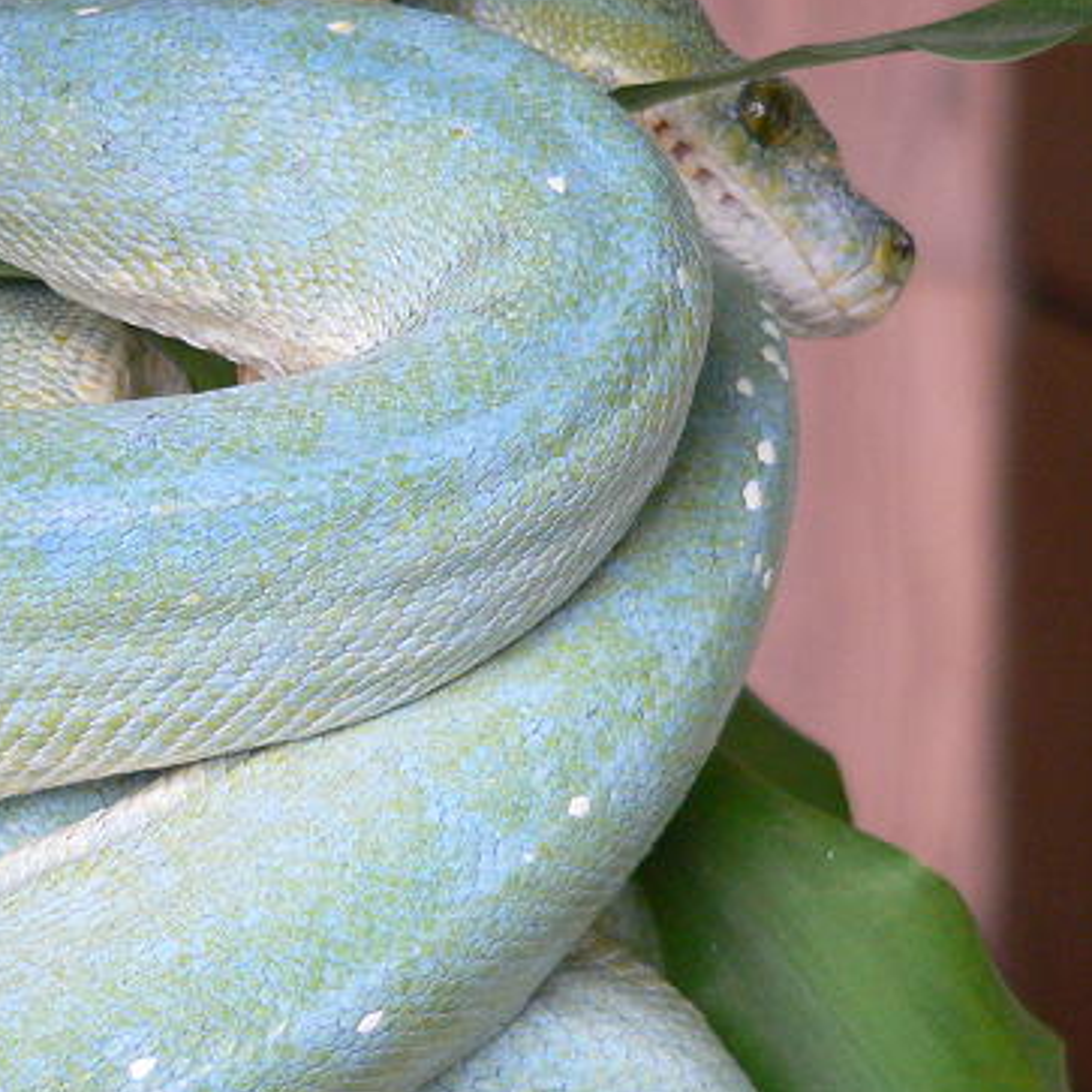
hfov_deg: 8.1
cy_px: 686
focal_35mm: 216
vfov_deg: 8.1
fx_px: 7709
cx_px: 307
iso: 200
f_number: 2.8
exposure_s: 1/50
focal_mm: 18.4
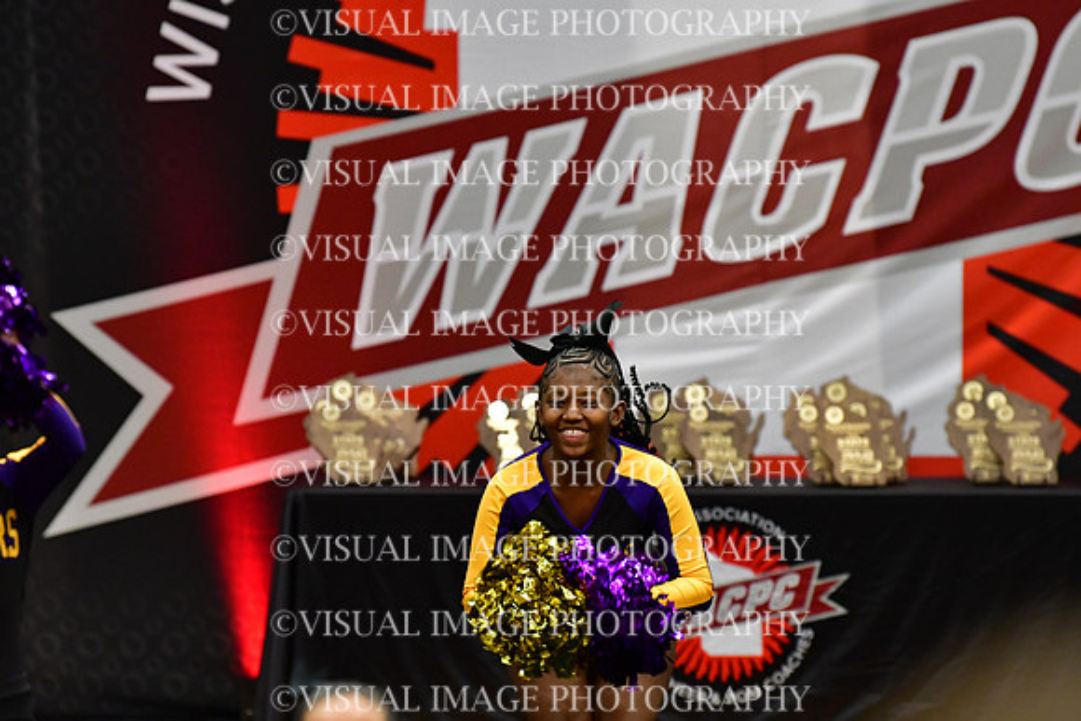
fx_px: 9010
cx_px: 540
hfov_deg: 6.9
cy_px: 360
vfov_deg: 4.6
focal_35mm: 300
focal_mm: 200
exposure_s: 1/500
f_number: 3.5
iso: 4000
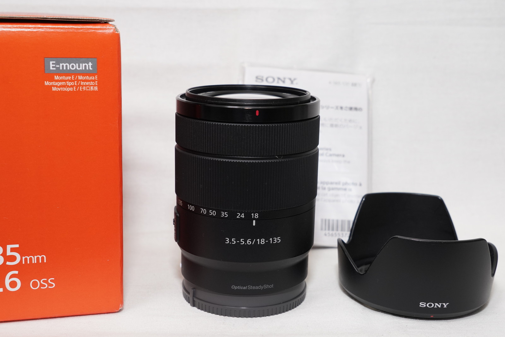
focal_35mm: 49
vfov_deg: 27.5
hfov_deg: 40.3
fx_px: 687
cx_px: 252
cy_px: 168
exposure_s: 1/60
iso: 800
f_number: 8
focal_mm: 33
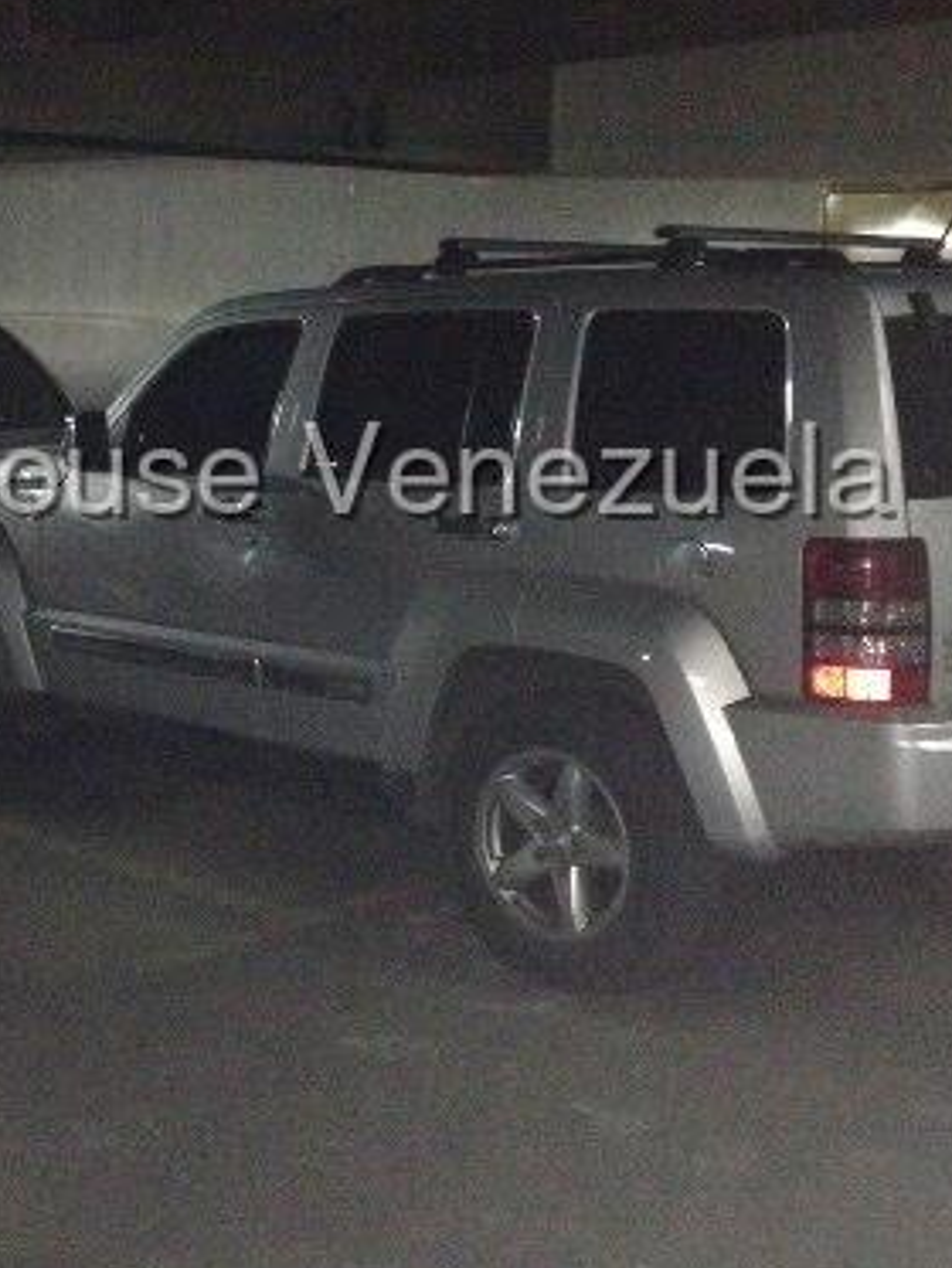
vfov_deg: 32.0
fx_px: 2199
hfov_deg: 24.2
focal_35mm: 60
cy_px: 469
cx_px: 245
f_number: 2.4
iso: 800
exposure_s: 1/16
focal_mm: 4.28
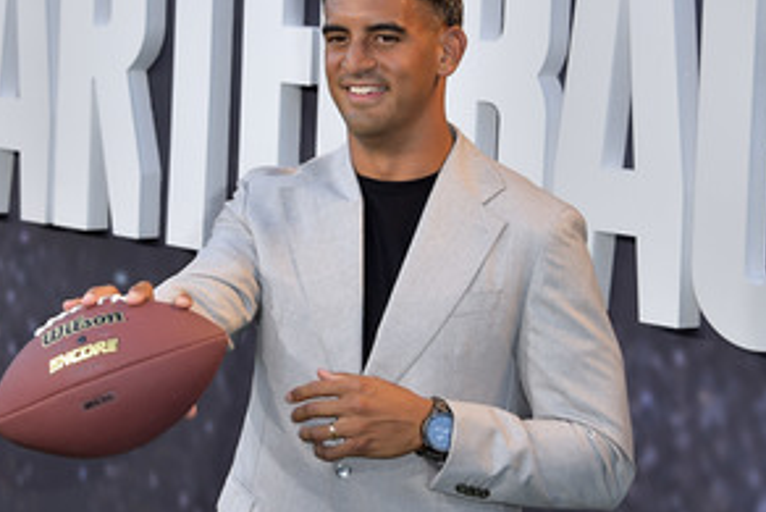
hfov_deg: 18.4
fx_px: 2363
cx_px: 404
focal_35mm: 111
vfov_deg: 12.3
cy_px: 176
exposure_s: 1/250
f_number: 6.3
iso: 320
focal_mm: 72
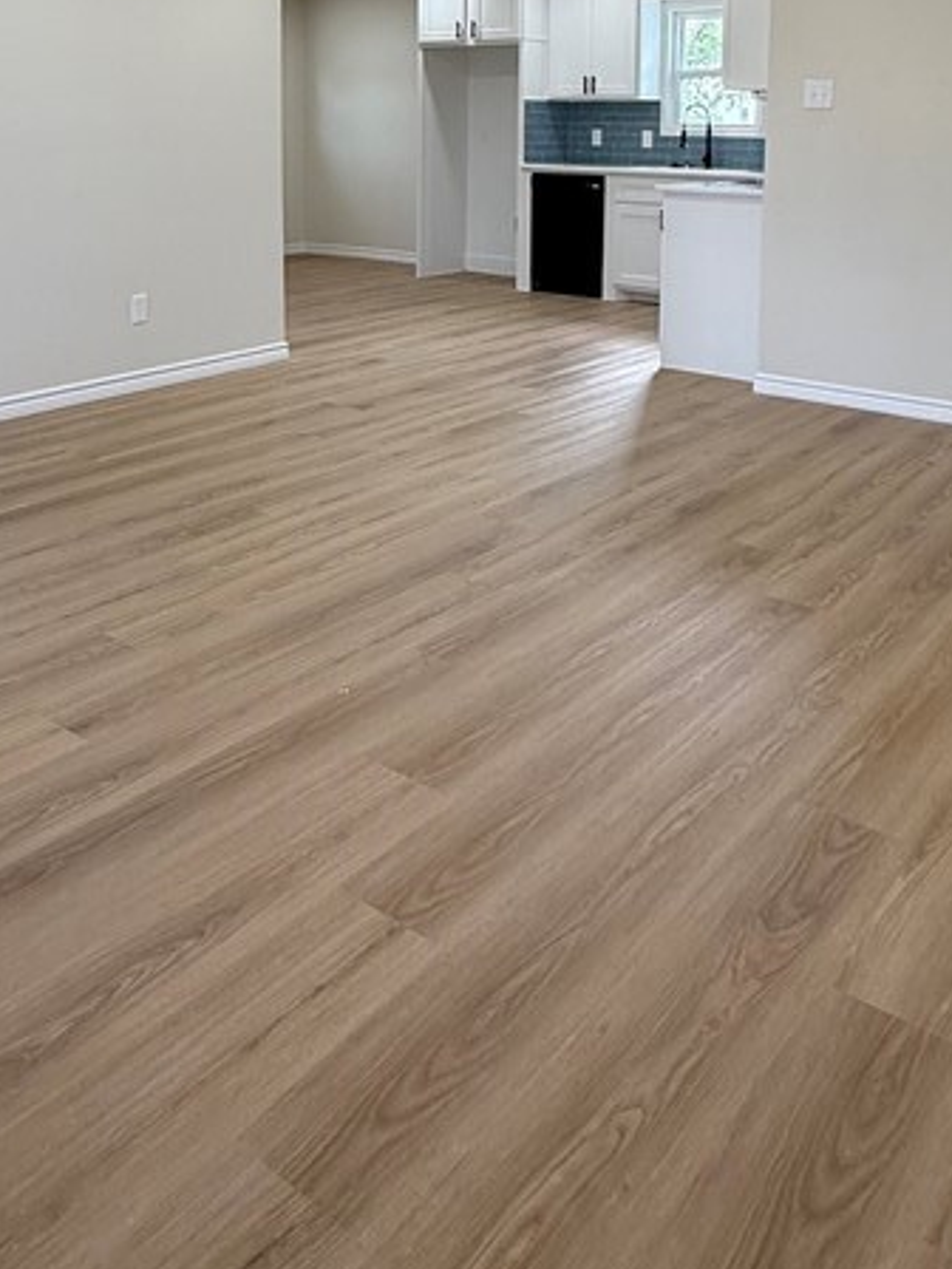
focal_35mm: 32
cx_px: 473
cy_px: 244
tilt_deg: -5.3
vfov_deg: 52.9
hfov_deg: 44.2
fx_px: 1173
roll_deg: -0.5
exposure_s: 1/99
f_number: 2.2
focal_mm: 2.22
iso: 125
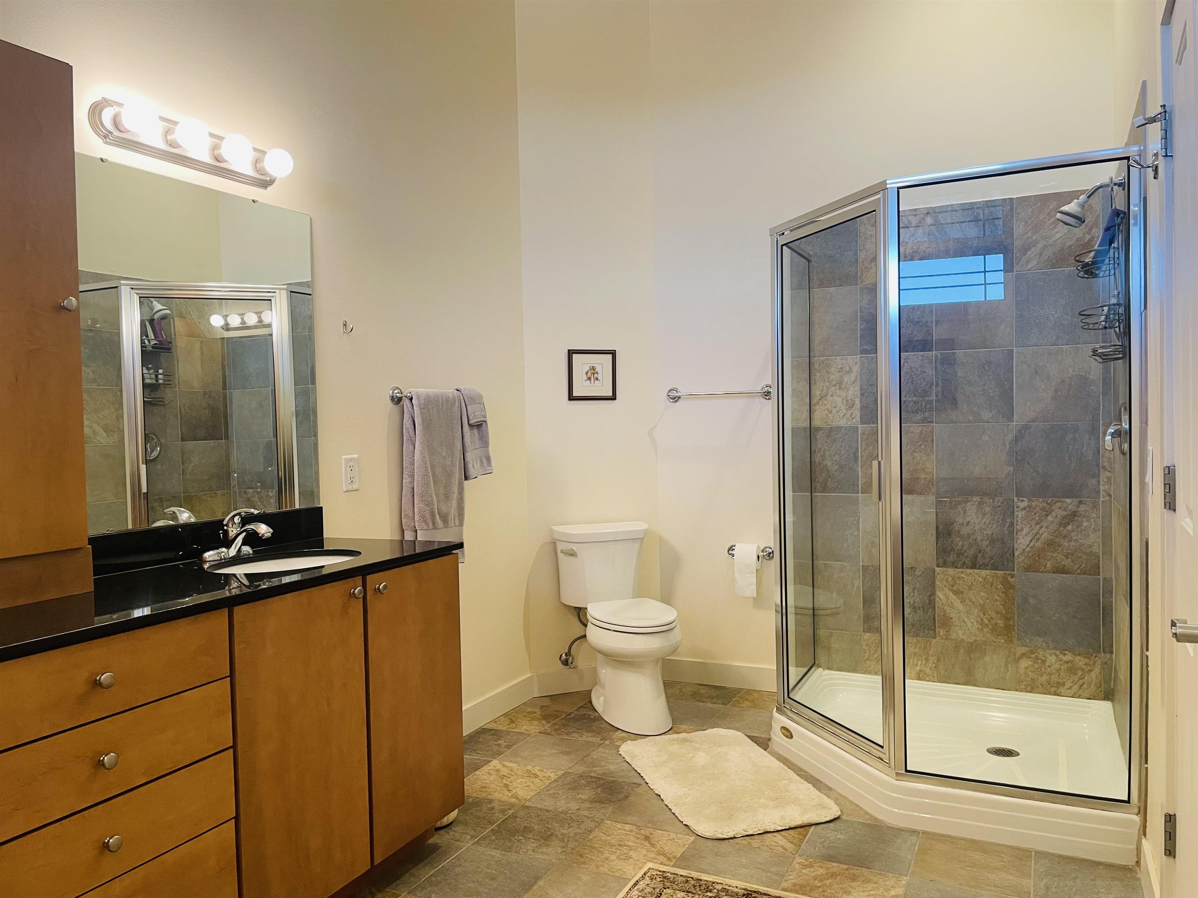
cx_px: 599
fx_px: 900
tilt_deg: -1.1
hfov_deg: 67.3
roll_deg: +1.1
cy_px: 449
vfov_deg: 53.1
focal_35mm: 26
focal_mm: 4.2
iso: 100
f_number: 1.6
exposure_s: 1/60
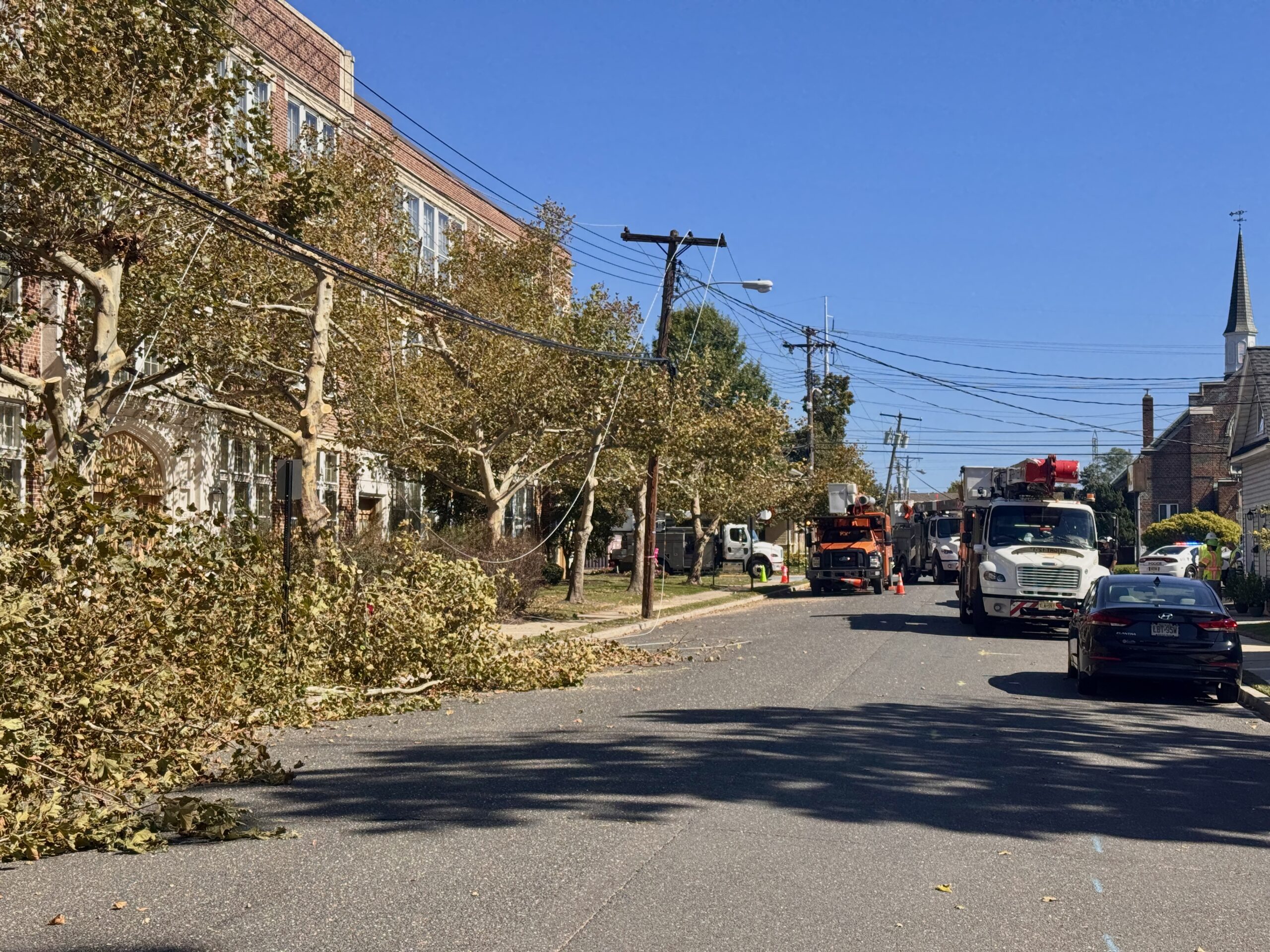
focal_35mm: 48
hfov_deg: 39.7
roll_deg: +0.5
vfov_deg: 30.3
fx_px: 1761
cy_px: 476
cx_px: 635
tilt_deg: +2.5
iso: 64
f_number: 1.78
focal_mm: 6.76
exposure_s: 1/3817
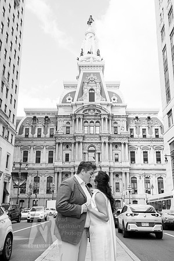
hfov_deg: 36.9
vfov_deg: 53.1
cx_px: 87
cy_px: 130
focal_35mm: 36
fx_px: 261
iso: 800
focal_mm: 36
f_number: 6.3
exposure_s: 1/640
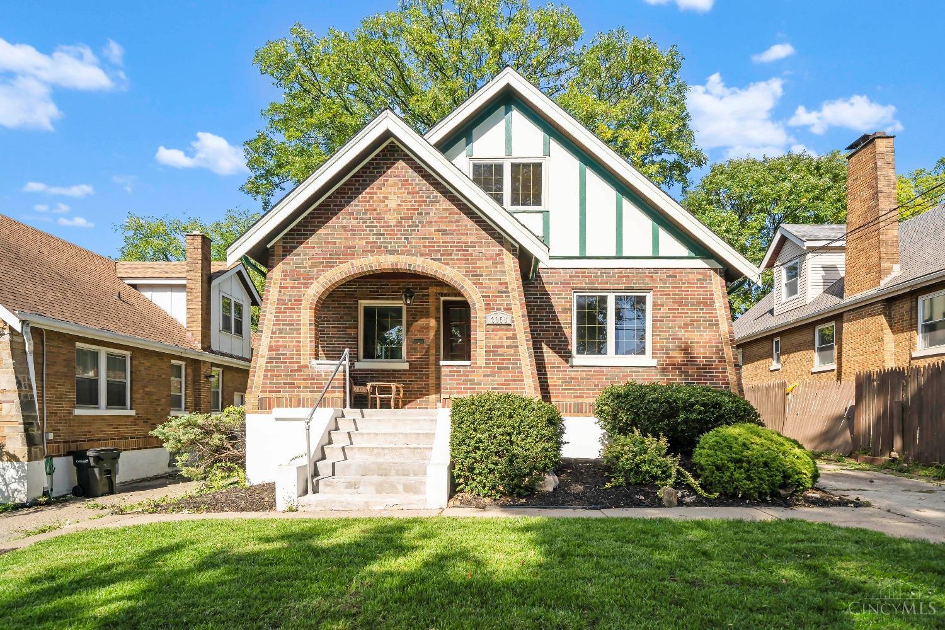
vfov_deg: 73.7
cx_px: 472
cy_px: 315
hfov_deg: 96.7
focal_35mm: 16
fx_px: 420
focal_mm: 16
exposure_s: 1/1600
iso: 200
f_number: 4
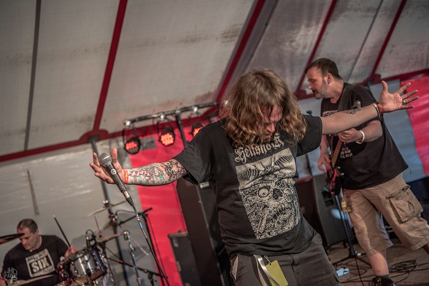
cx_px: 214
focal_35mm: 52
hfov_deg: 38.2
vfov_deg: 26.0
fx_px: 620
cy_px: 143
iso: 640
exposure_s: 1/100
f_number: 2.8
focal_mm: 52
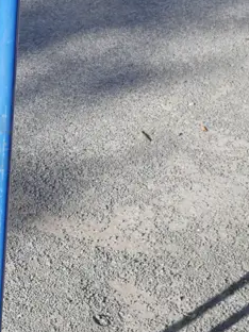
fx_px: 1007
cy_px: 225
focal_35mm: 105
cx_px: -60
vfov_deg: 18.7
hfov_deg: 13.6
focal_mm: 16
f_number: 7.1
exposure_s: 1/250
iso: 200
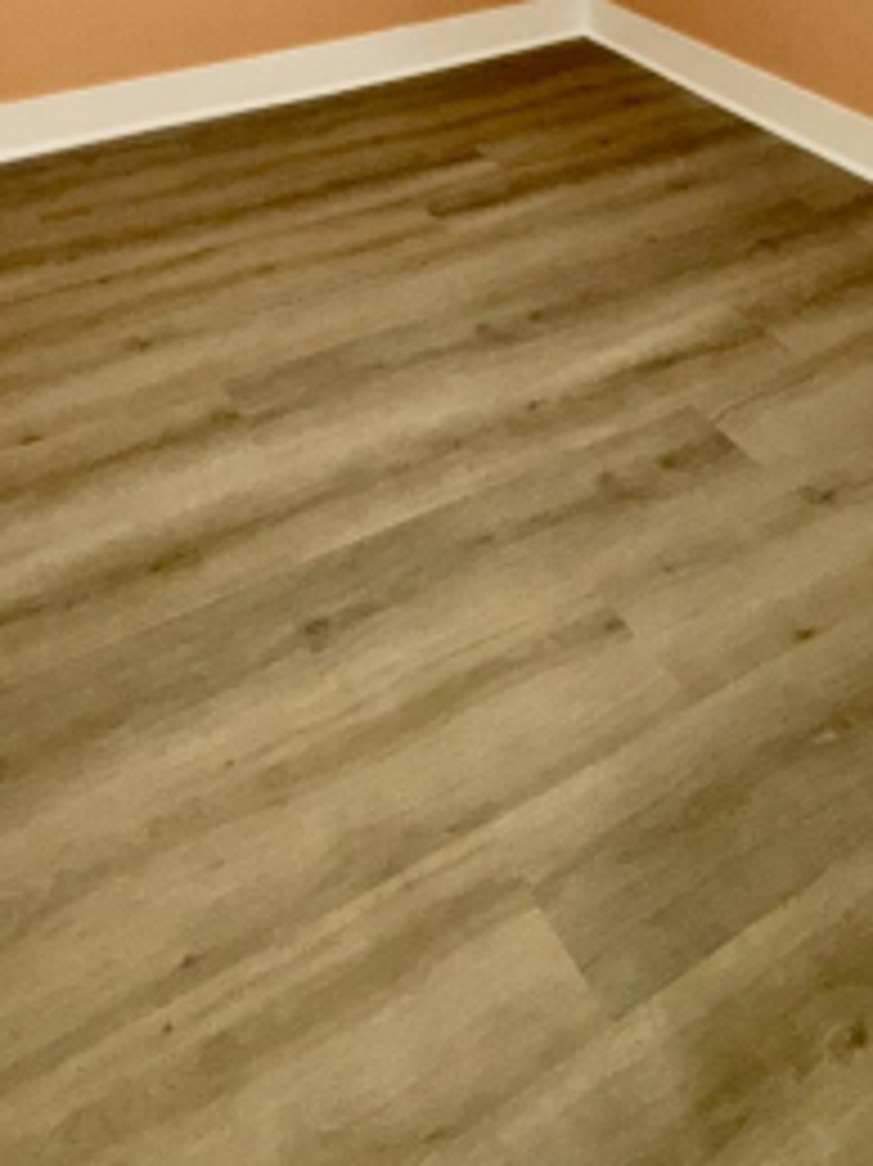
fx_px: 1212
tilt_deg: -4.3
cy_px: -299
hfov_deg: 39.6
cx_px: 396
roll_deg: -0.5
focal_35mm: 36
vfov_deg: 36.5
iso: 80
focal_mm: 2.22
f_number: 2.2
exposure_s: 1/60
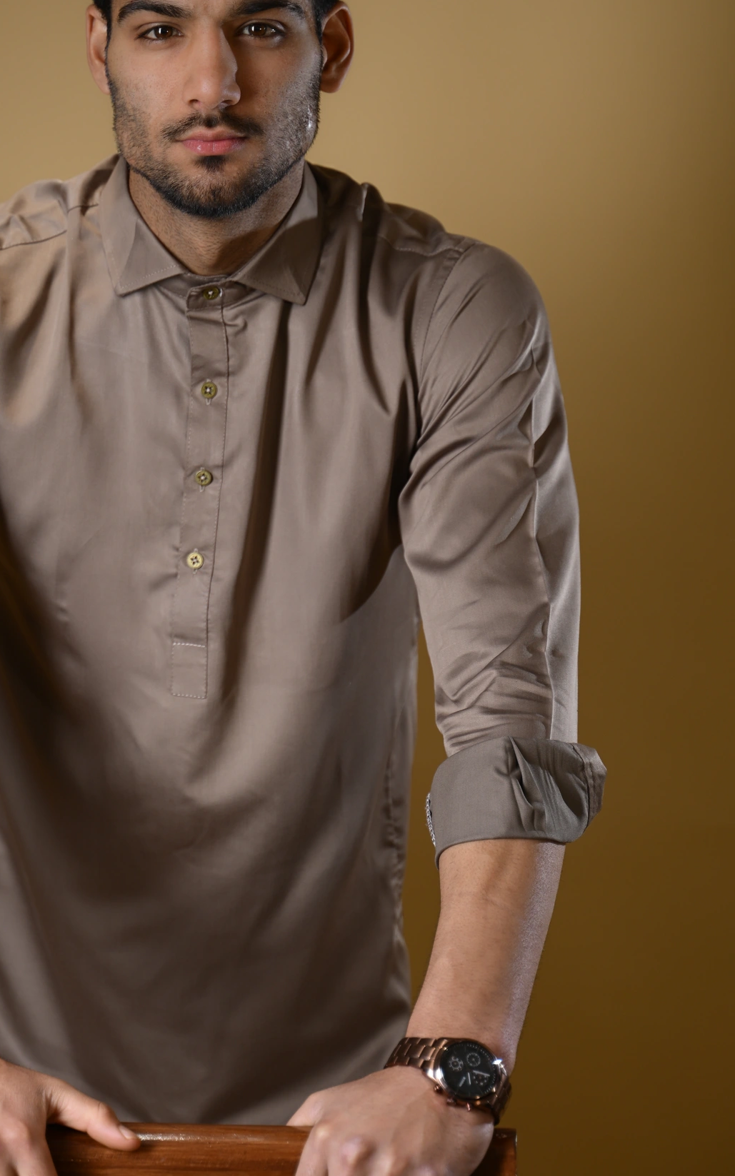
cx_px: 204
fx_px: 3238
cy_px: 533
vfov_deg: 20.6
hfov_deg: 12.9
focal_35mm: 101
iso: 100
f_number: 2.8
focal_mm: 64
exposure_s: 1/125
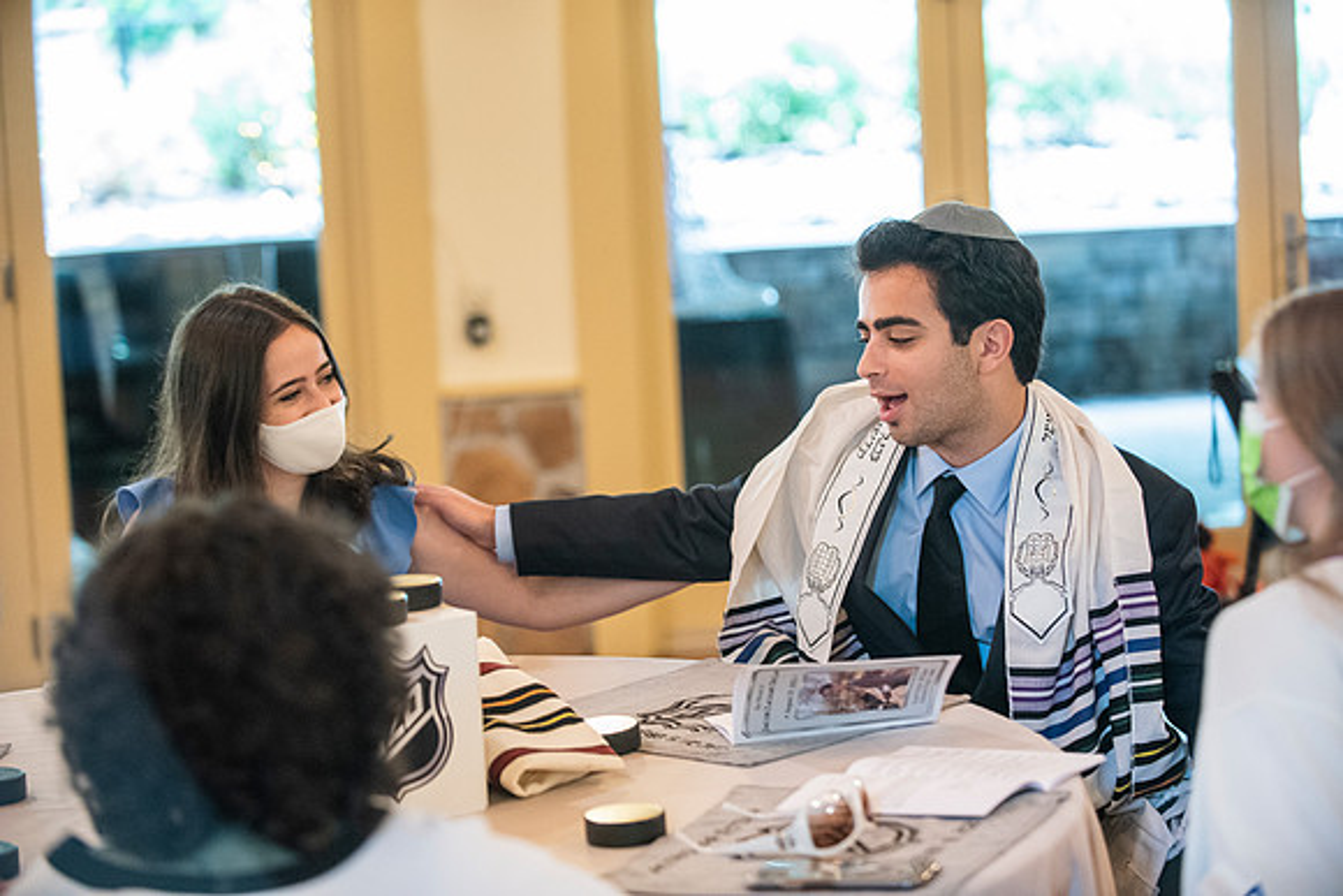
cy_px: 448
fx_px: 3060
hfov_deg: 24.8
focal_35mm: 82
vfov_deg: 16.7
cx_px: 672
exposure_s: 1/60
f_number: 2.8
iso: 3200
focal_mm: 82
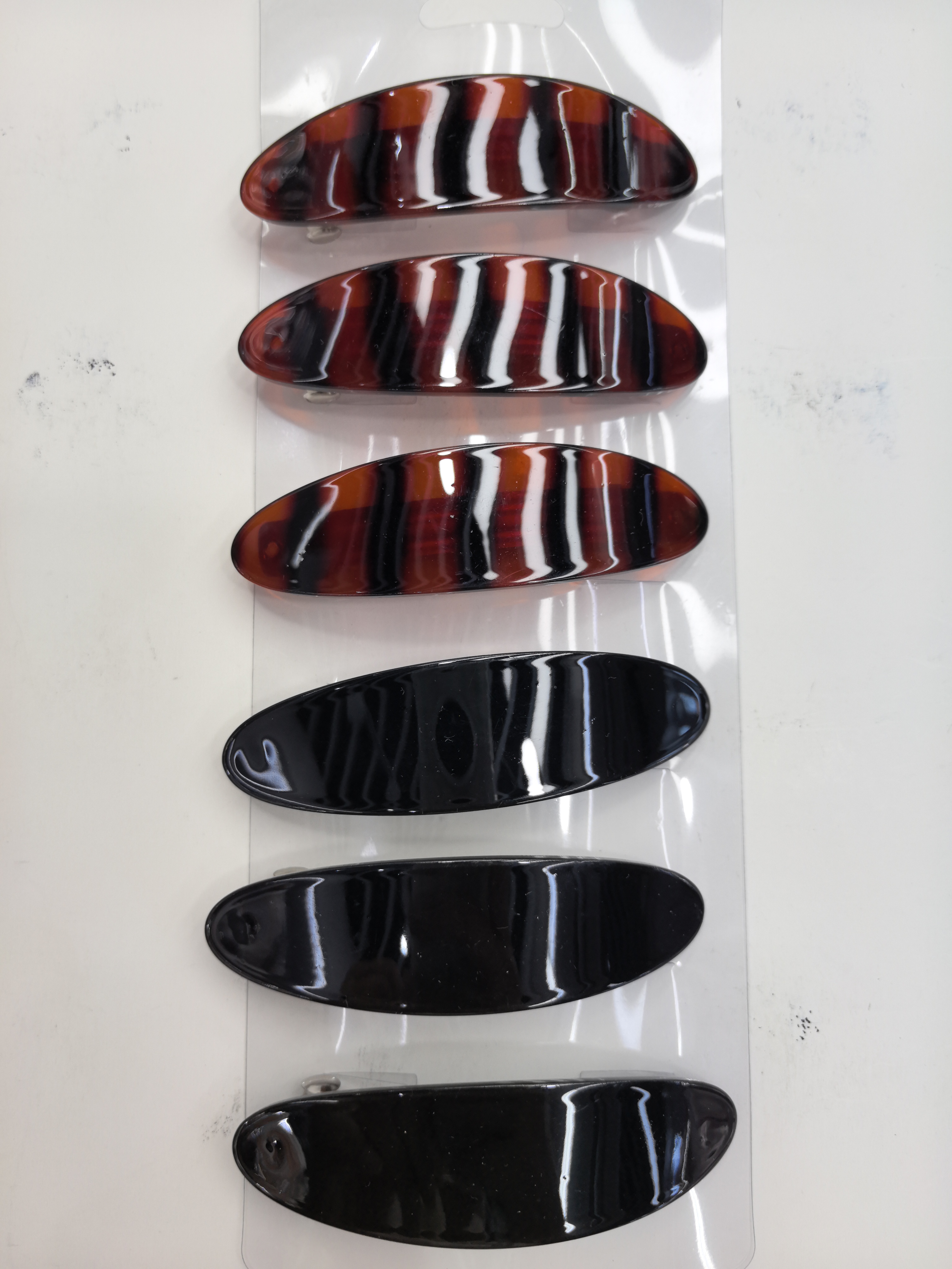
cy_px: 634
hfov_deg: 56.8
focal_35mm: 24
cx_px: 476
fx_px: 880
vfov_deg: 71.6
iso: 50
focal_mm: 5.75
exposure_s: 1/170
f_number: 2
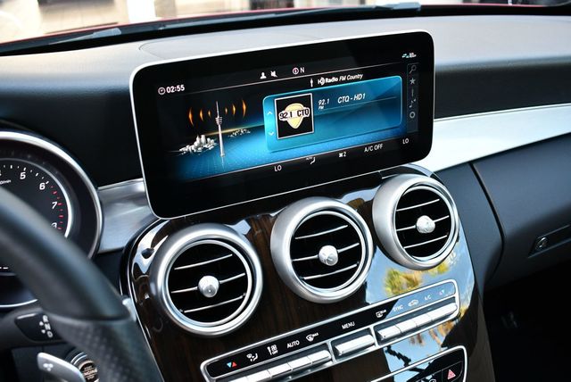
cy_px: 191
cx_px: 286
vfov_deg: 36.9
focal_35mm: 36
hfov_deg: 53.1
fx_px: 572
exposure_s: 1/160
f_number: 3.5
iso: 800
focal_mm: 18
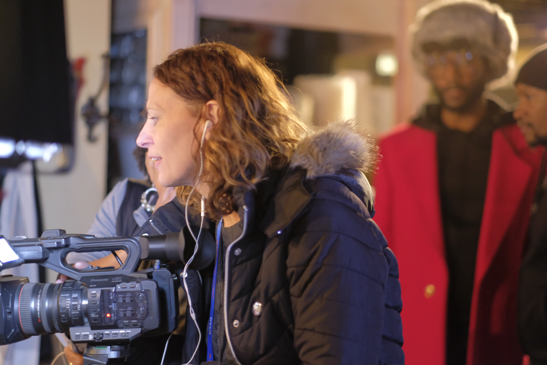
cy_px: 182
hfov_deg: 24.2
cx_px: 274
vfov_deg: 16.3
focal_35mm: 84
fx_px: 1276
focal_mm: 56
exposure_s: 1/60
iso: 4000
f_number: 1.2
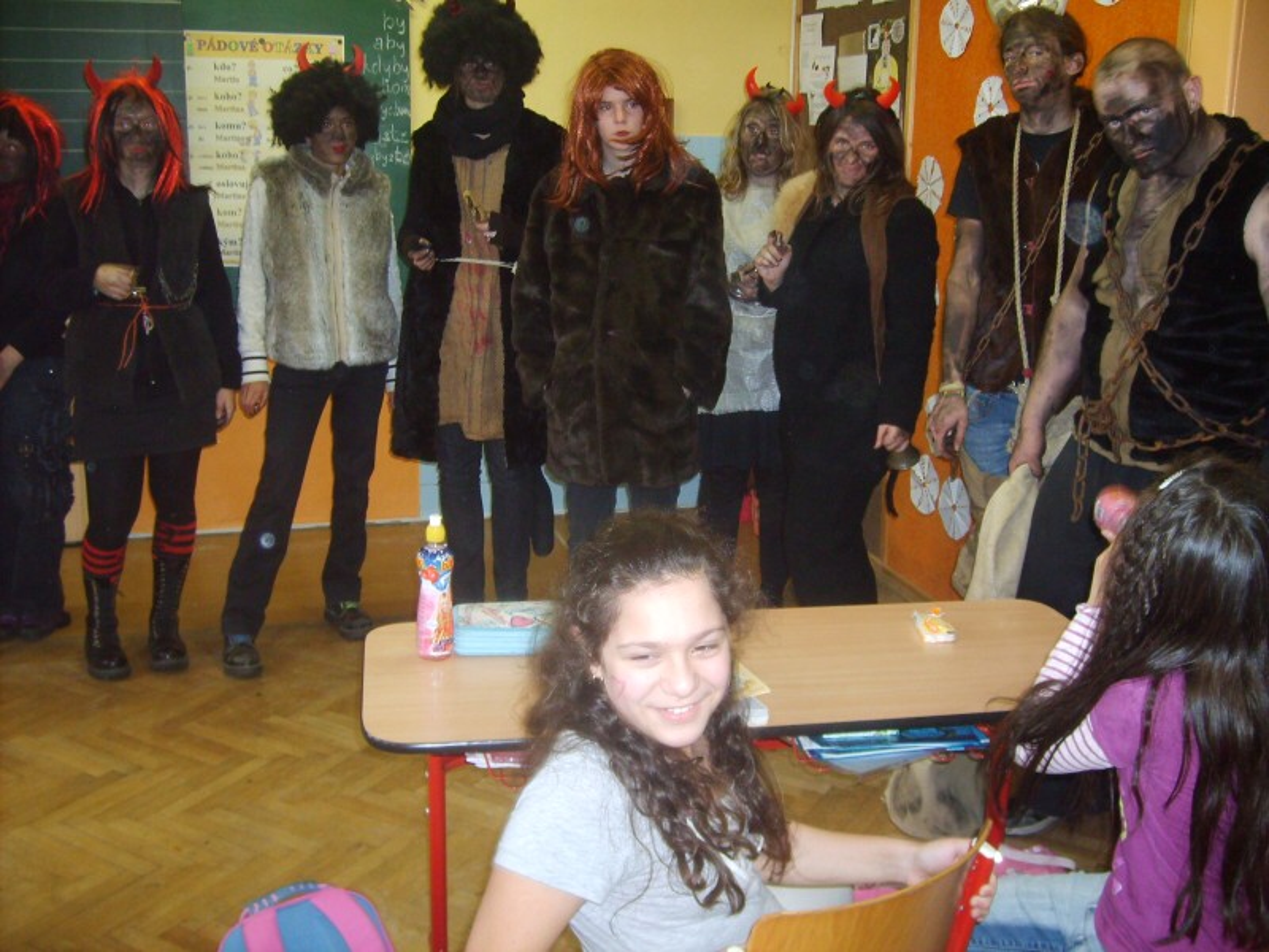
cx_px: 634
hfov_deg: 52.6
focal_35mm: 35
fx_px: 1283
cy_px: 476
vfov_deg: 40.7
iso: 160
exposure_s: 1/45
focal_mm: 5.8
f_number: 2.8
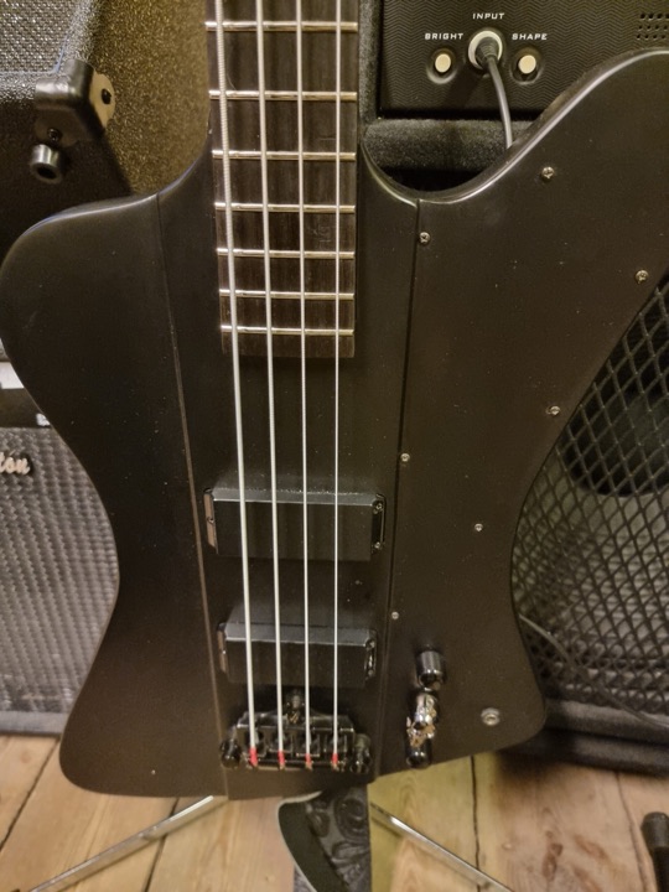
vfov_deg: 71.6
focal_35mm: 24
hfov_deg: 56.8
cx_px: 334
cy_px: 446
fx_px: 618
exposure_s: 1/25
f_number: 1.8
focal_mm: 6.7
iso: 1250
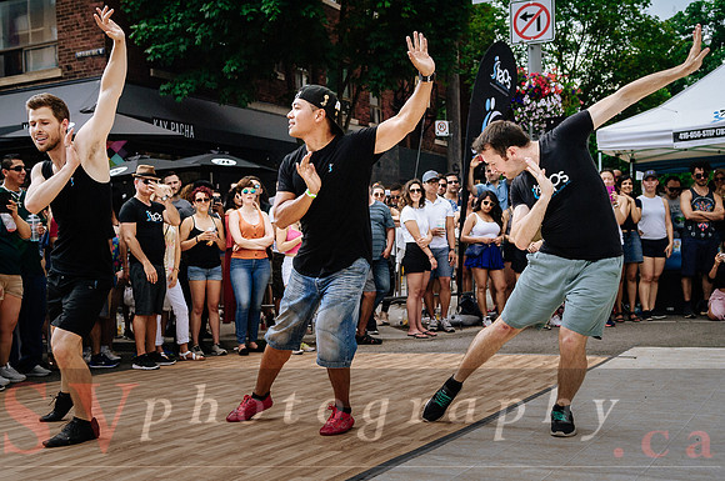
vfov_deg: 29.5
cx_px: 322
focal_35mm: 45
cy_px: 280
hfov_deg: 43.3
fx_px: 912
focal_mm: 26
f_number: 4
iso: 100
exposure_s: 1/1600
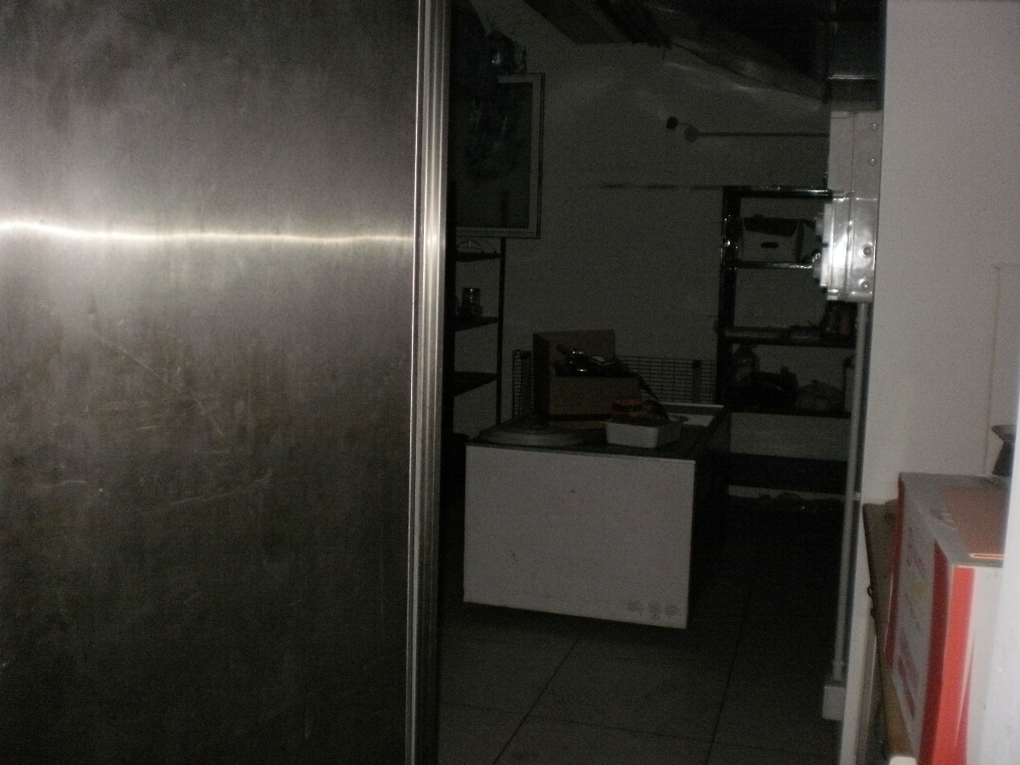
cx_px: 510
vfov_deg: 37.7
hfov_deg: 49.0
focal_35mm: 38
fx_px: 1120
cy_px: 382
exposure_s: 1/250
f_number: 3.1
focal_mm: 6.3
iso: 400
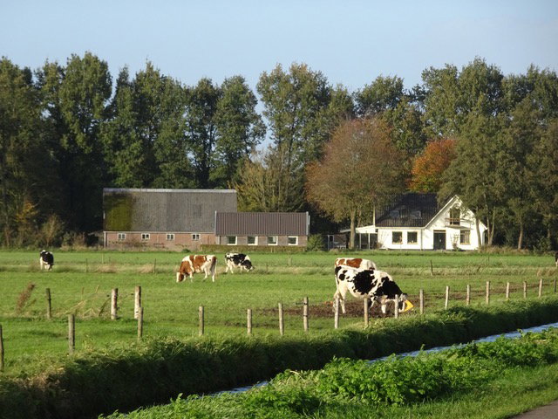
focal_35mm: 247
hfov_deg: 8.0
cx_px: 279
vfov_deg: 6.0
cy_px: 210
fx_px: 3982
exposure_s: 1/320
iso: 160
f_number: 6.3
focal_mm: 42.14
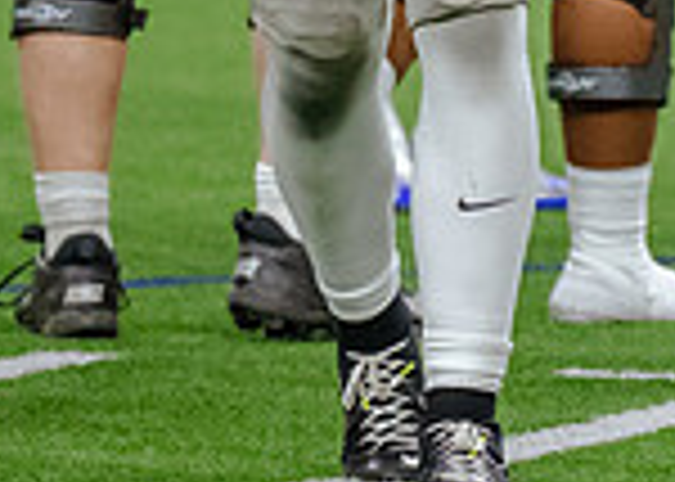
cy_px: -459
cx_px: 591
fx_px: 17495
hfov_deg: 2.2
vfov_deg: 1.6
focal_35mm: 913
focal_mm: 131
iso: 3200
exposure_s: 1/1250
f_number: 2.8
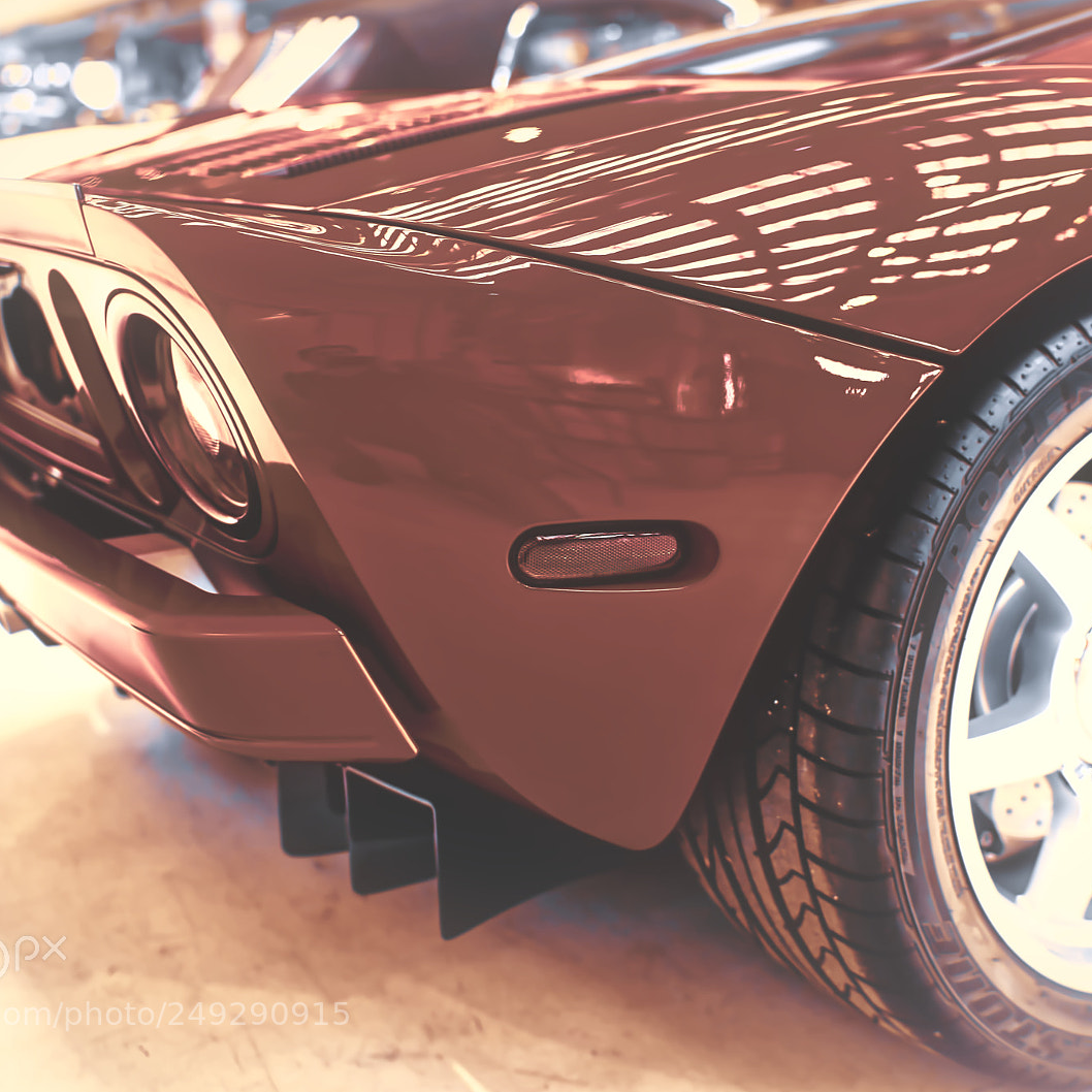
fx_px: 1606
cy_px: 544
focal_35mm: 45
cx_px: 636
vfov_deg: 37.6
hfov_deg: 37.5
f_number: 2
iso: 200
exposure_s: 1/40
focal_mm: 35
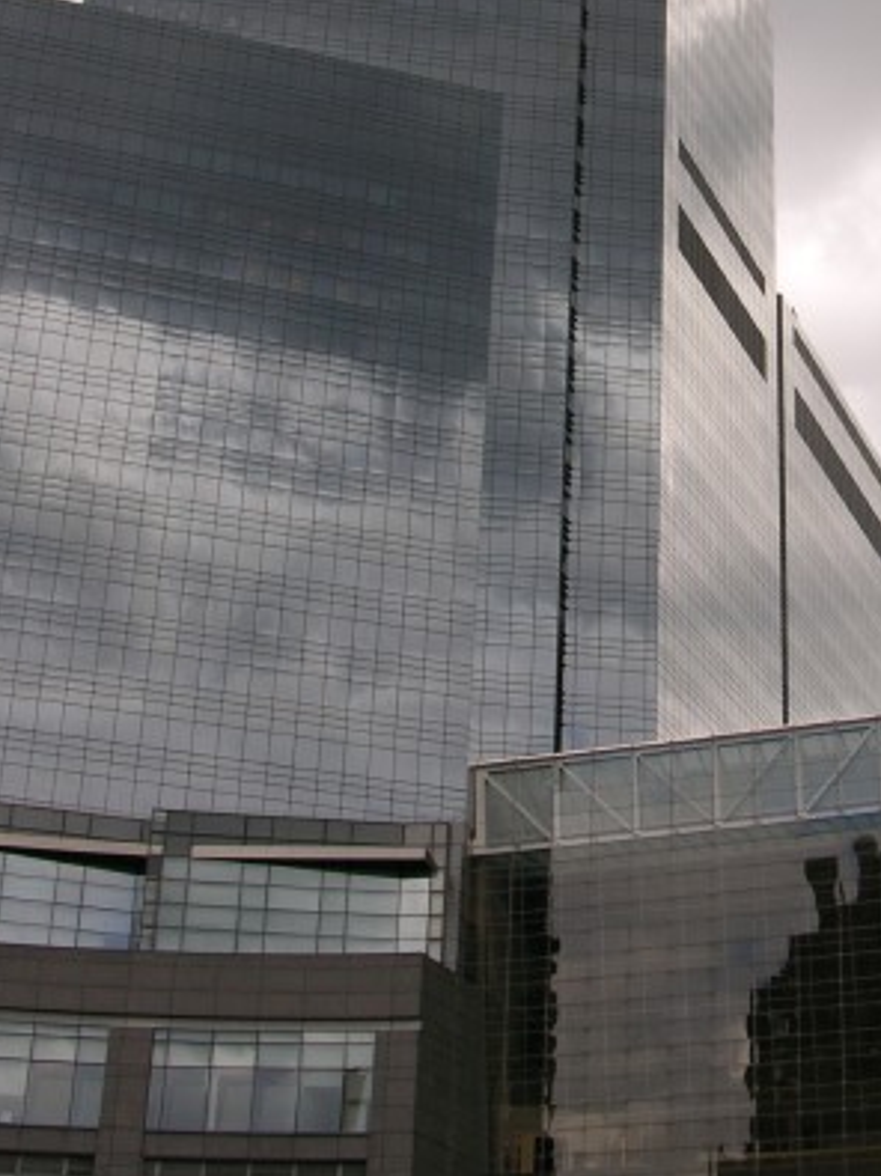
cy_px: 372
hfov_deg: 21.3
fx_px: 2309
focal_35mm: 68
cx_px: 747
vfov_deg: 28.3
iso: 50
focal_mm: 8.9
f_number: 5.6
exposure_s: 1/182
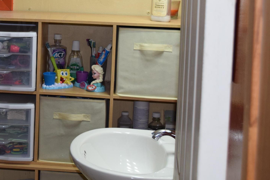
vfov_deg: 15.9
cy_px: 26
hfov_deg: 23.2
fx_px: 638
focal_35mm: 85
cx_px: 19
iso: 800
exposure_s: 1/125
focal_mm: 27
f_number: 5.6
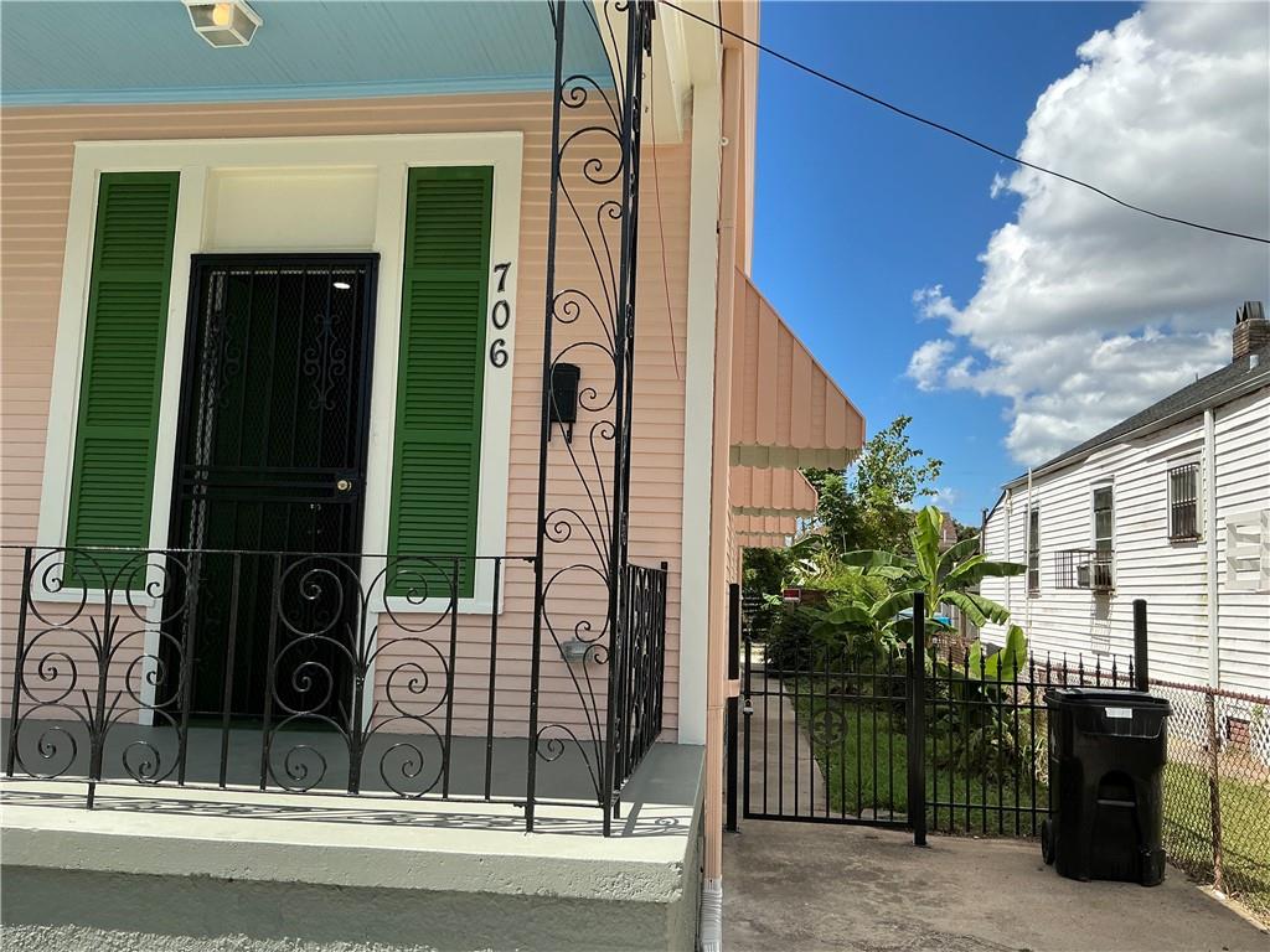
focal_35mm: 28
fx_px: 1027
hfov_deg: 63.4
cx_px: 635
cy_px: 476
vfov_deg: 49.7
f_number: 1.8
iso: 25
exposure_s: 1/1786
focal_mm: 3
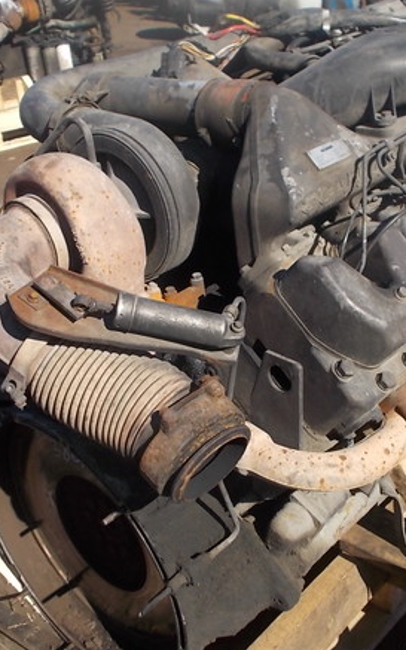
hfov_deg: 28.5
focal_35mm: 45
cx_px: 254
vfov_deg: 44.3
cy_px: 351
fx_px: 797
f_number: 3.3
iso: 80
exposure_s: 1/500
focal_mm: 4.1
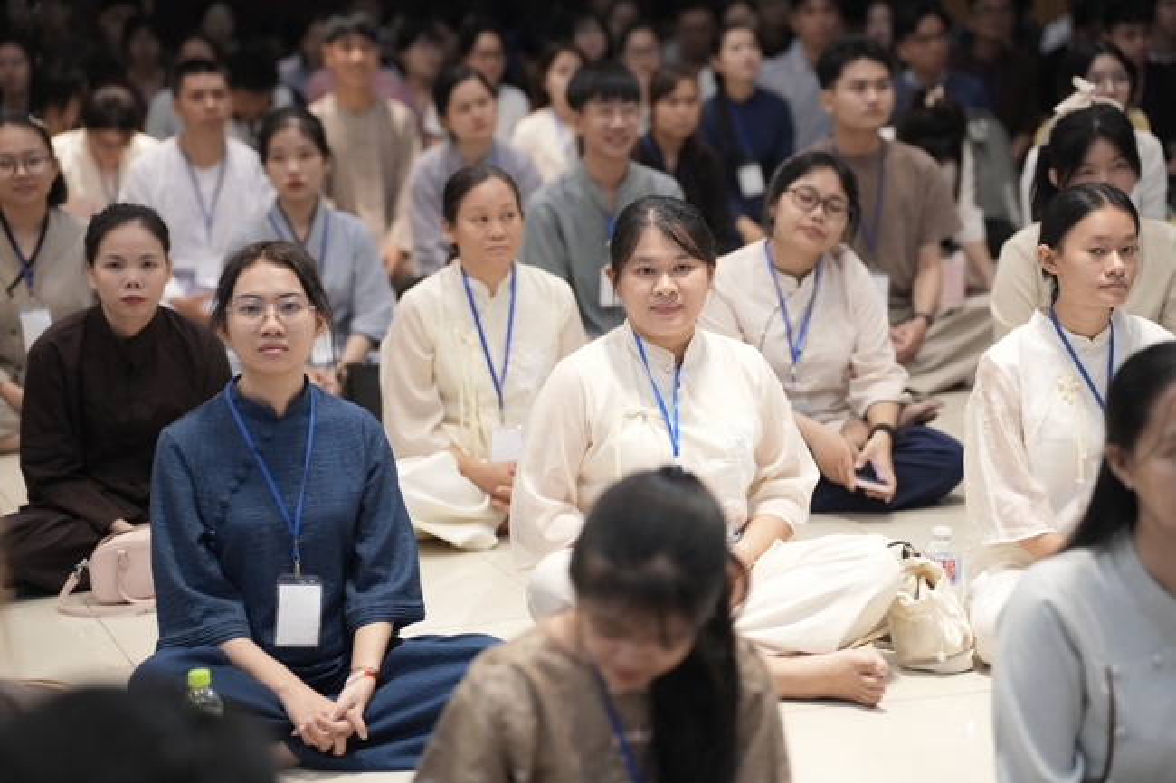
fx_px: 3037
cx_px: 588
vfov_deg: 14.7
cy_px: 392
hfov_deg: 21.9
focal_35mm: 93
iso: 4000
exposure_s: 1/400
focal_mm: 93
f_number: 2.8
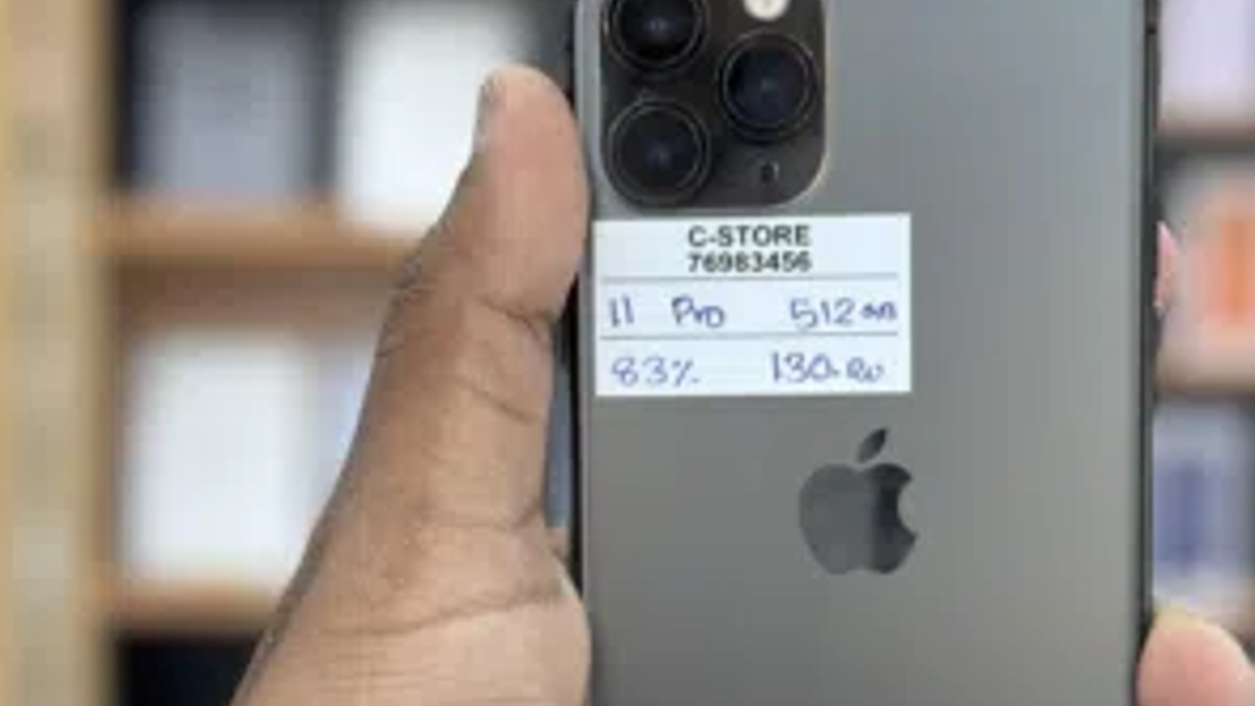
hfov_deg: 29.7
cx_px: 634
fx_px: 2363
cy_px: 527
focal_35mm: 71
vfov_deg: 16.9
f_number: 1.78
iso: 64
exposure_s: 1/260
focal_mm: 6.76
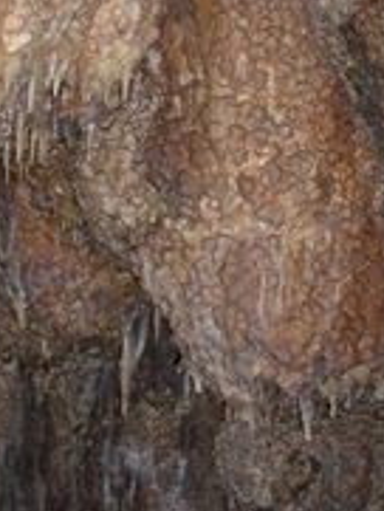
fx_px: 1241
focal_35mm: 84
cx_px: 251
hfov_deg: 17.6
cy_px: 37
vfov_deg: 22.6
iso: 156
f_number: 2.8
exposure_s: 1/30
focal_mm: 7.8
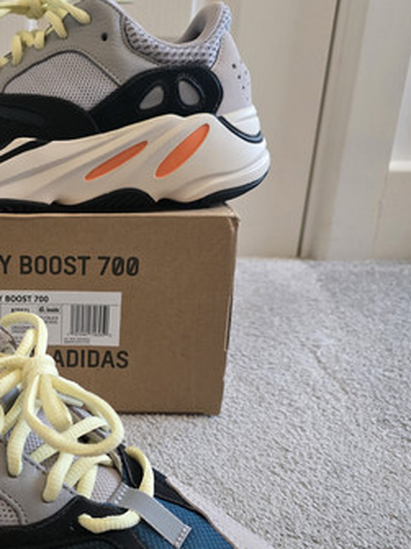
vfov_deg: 42.8
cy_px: 324
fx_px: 697
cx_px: 41
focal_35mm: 44
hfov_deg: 31.3
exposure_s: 1/100
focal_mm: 6.3
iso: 1250
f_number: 1.7
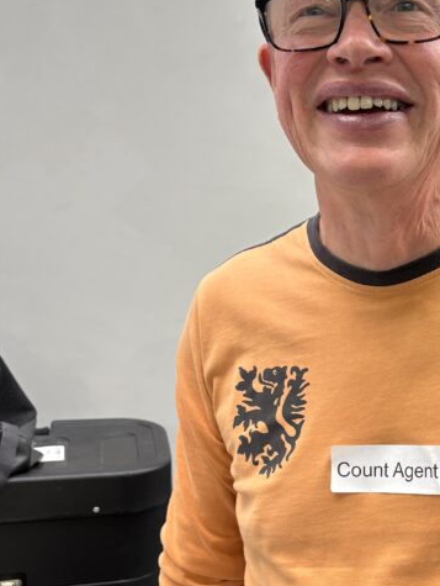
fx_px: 948
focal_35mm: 56
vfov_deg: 34.2
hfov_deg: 24.8
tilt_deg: -9.8
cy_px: 359
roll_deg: -2.8
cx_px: 450
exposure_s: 1/121
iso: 80
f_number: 1.6
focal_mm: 5.96
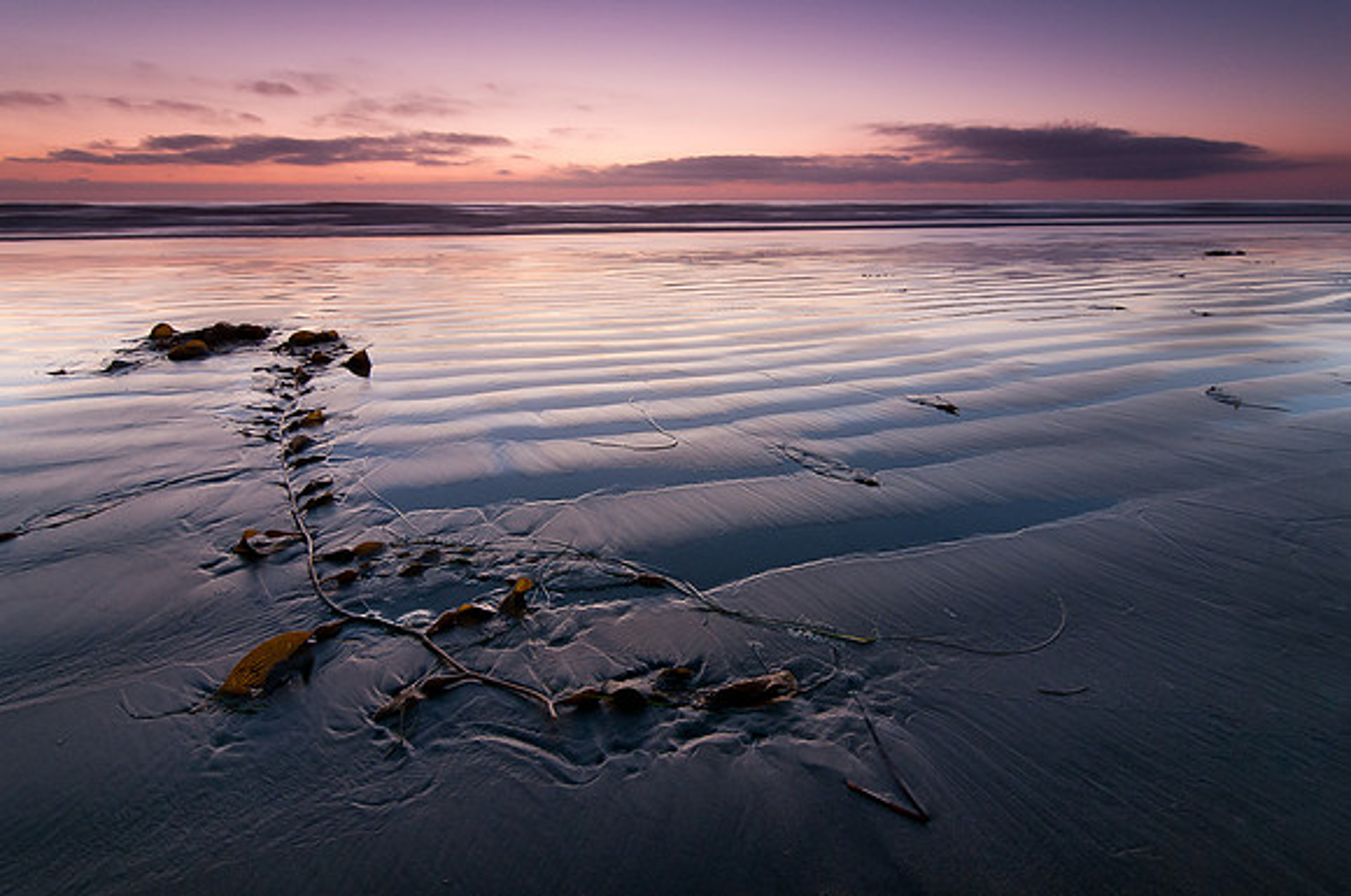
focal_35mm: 20
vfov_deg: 63.1
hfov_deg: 85.5
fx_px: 731
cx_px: 676
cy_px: 448
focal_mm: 13
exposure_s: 3
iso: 400
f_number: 11
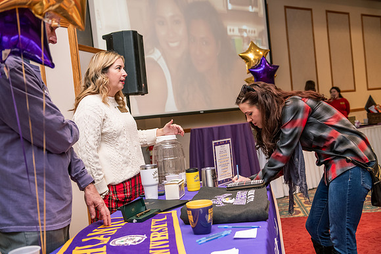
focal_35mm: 44
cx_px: 190
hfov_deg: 44.5
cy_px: 127
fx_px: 466
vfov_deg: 30.5
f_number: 3.5
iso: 1600
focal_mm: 44
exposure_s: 1/160
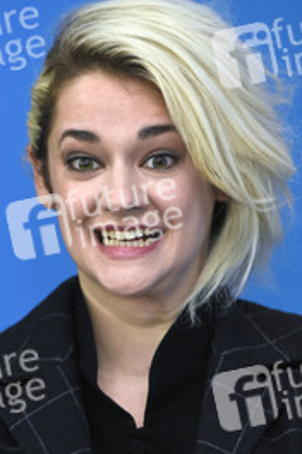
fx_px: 5437
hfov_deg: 3.2
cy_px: 305
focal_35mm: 431
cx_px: 144
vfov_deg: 4.8
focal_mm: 190
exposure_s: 1/320
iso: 800
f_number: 3.5
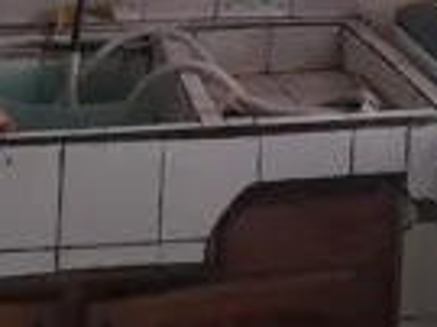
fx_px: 1362
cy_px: -346
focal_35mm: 108
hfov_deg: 18.2
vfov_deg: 12.0
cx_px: 296
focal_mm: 5.54
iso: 125
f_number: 1.8
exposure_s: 1/120
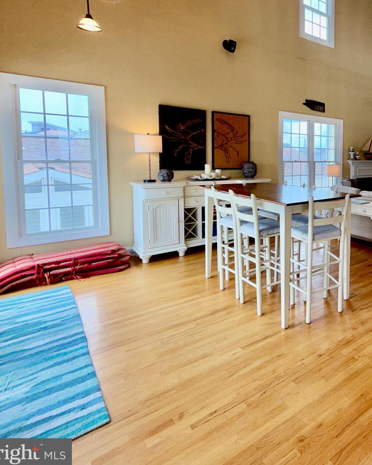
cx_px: 368
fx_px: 317
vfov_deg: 71.5
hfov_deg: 50.0
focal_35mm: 23
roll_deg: -0.4
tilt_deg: -2.5
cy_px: 176
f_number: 2.2
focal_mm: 2.22
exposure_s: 1/120
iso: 20
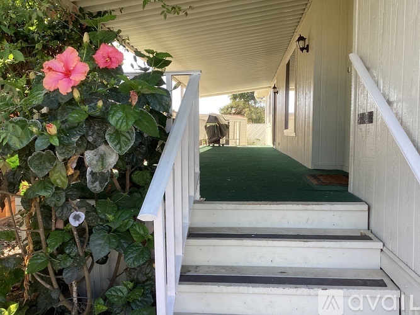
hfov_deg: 58.4
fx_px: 376
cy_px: 158
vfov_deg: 45.4
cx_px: 210
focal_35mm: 31
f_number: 2.4
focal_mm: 3.3
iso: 25
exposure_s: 1/120
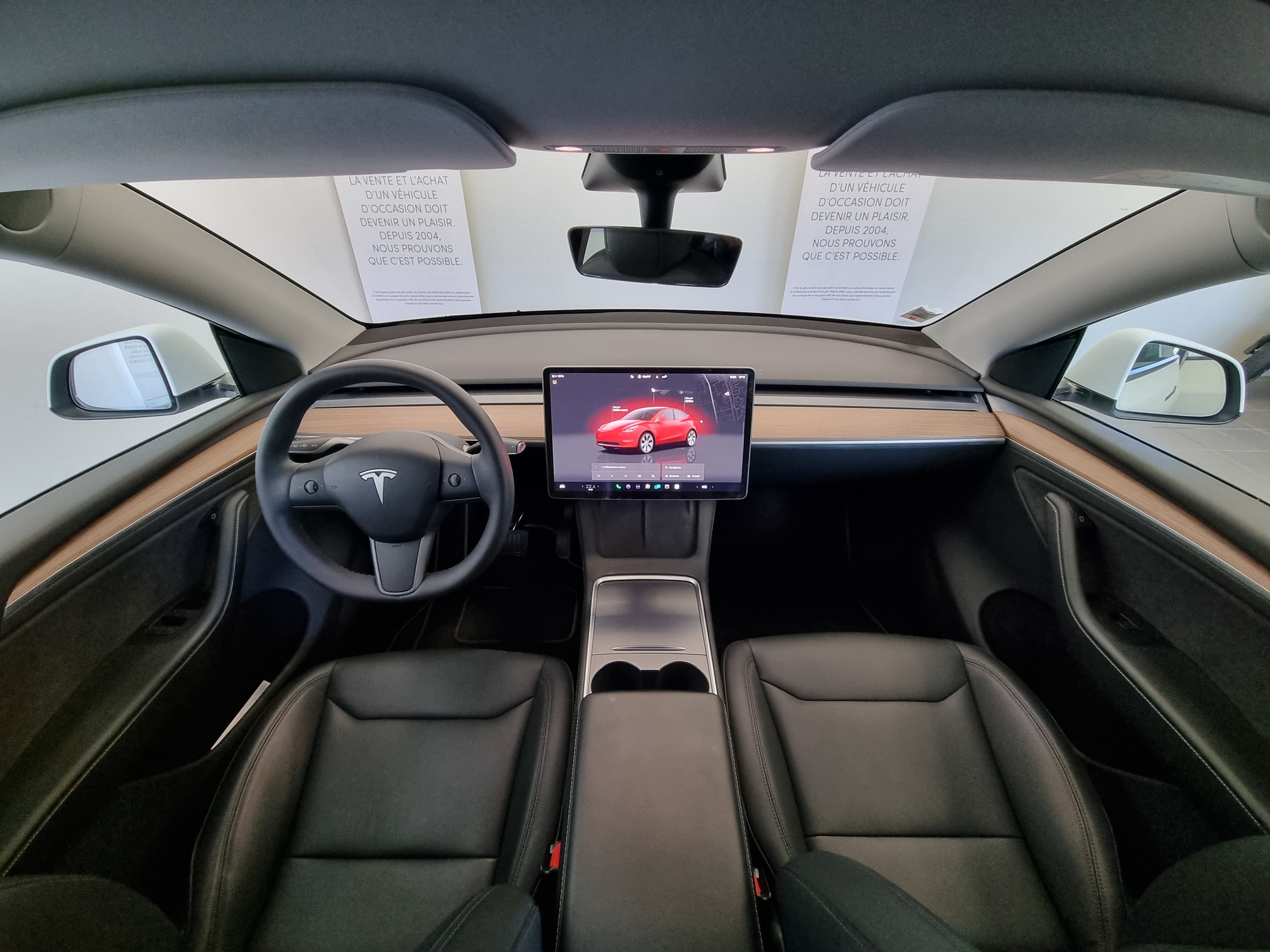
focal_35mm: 13
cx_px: 635
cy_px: 476
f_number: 2.2
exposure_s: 1/50
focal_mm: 2.2
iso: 250
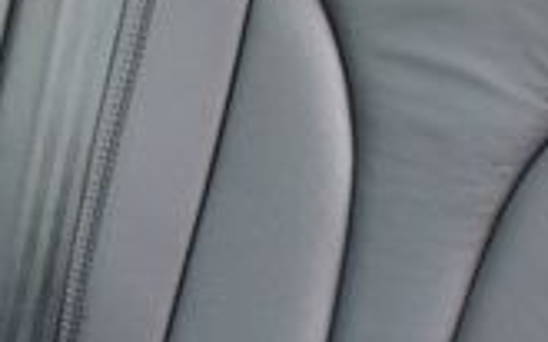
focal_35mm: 107
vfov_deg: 12.2
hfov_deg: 19.4
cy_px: 46
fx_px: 1597
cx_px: 199
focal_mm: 18
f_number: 6.3
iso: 500
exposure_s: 1/15
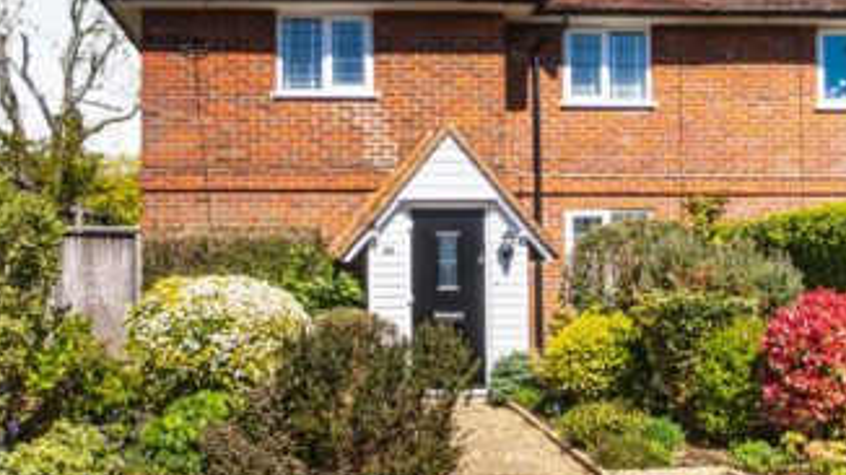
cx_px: 457
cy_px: -5
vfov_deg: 29.7
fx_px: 830
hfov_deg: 54.0
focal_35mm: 37
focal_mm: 10
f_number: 9
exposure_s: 1/400
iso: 100
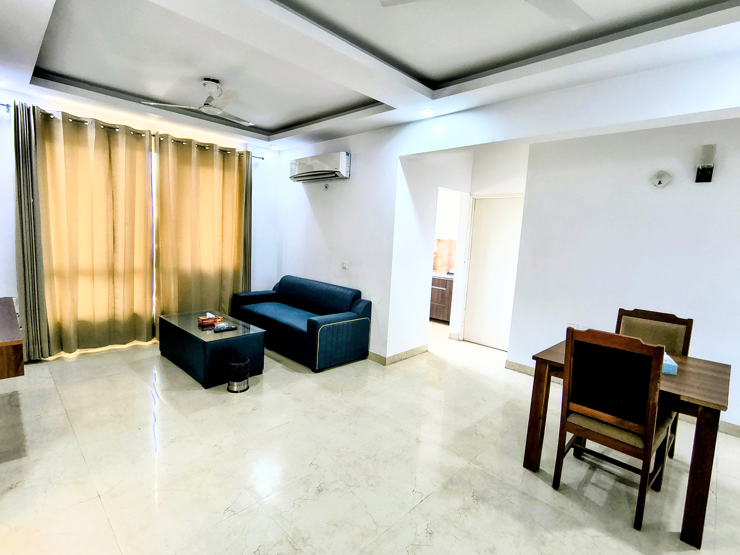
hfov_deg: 110.5
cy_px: 278
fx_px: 257
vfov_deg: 94.5
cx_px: 370
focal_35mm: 12
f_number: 2.2
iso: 276
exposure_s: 1/50
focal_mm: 2.13
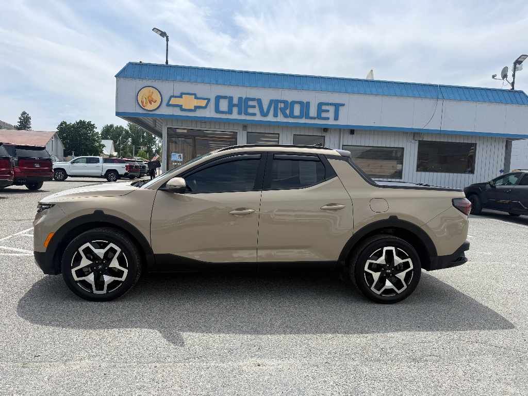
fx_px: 366
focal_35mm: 24
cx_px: 264
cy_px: 198
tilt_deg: -2.5
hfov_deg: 71.6
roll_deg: -1.5
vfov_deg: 56.8
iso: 80
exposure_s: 1/5319
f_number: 1.78
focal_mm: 6.76
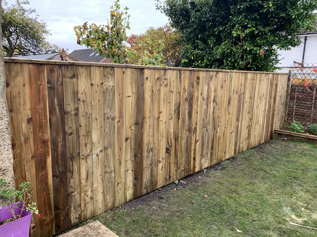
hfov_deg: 67.3
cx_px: 158
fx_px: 238
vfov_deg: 53.1
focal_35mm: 26
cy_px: 118
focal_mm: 4.25
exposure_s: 1/121
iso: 64
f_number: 1.8
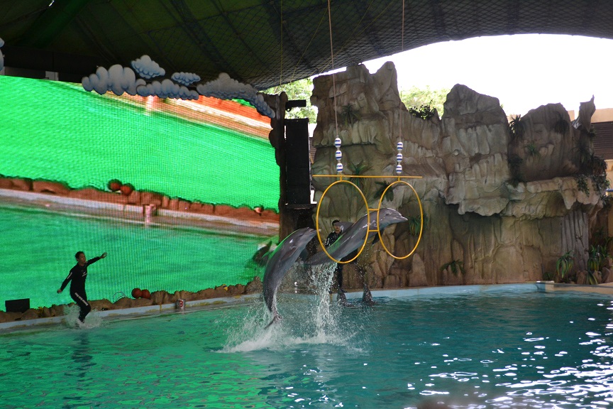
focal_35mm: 57
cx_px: 306
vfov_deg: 23.8
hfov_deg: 35.1
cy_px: 204
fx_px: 971
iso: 800
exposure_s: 1/100
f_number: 5
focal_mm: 38
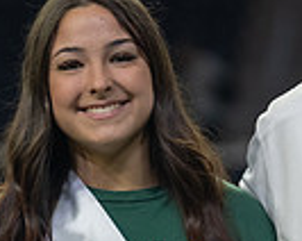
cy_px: 268
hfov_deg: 3.2
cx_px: 128
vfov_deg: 2.6
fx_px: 5328
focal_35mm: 597
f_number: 2.8
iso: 1000
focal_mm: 118
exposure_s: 1/320
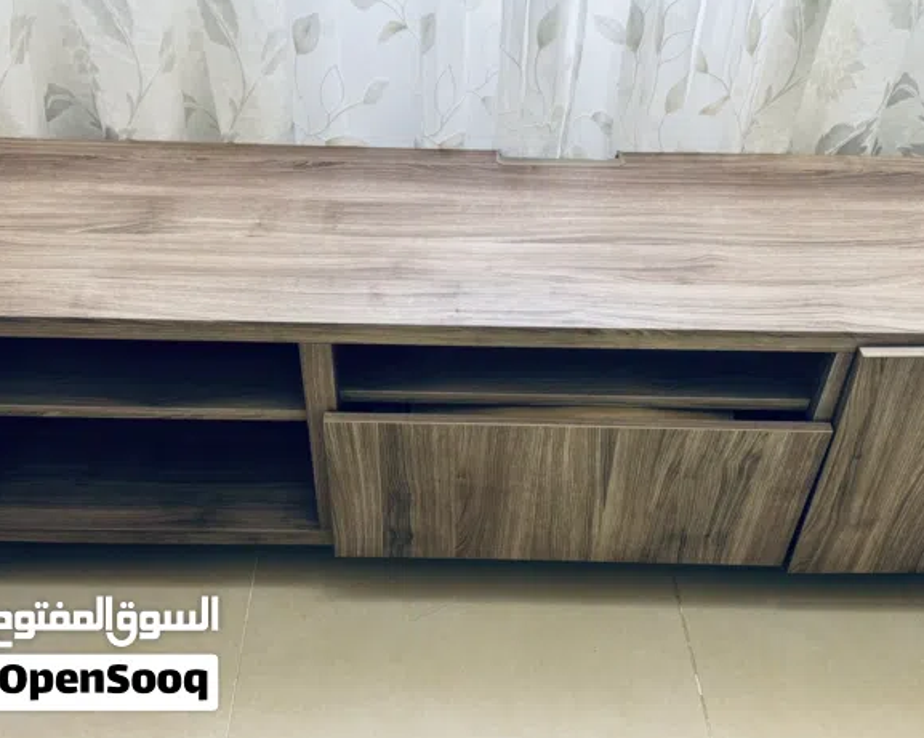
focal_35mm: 26
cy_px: 365
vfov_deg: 54.9
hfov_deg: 66.1
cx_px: 460
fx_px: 711
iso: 320
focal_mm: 6.76
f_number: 1.78
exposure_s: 1/50
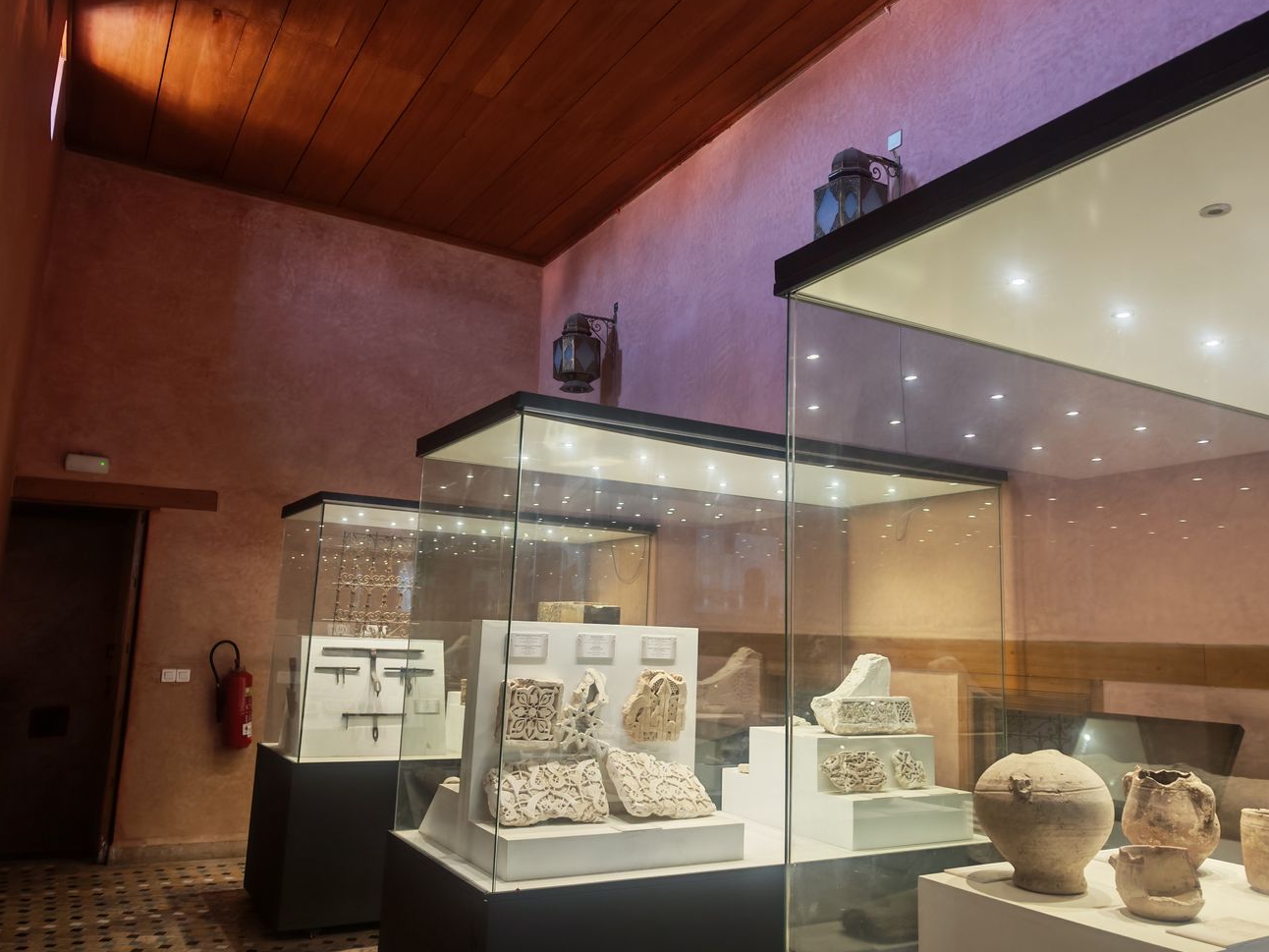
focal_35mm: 26
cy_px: 477
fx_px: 953
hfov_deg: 67.3
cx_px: 667
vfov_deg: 53.1
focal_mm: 6.83
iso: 160
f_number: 2
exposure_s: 1/50
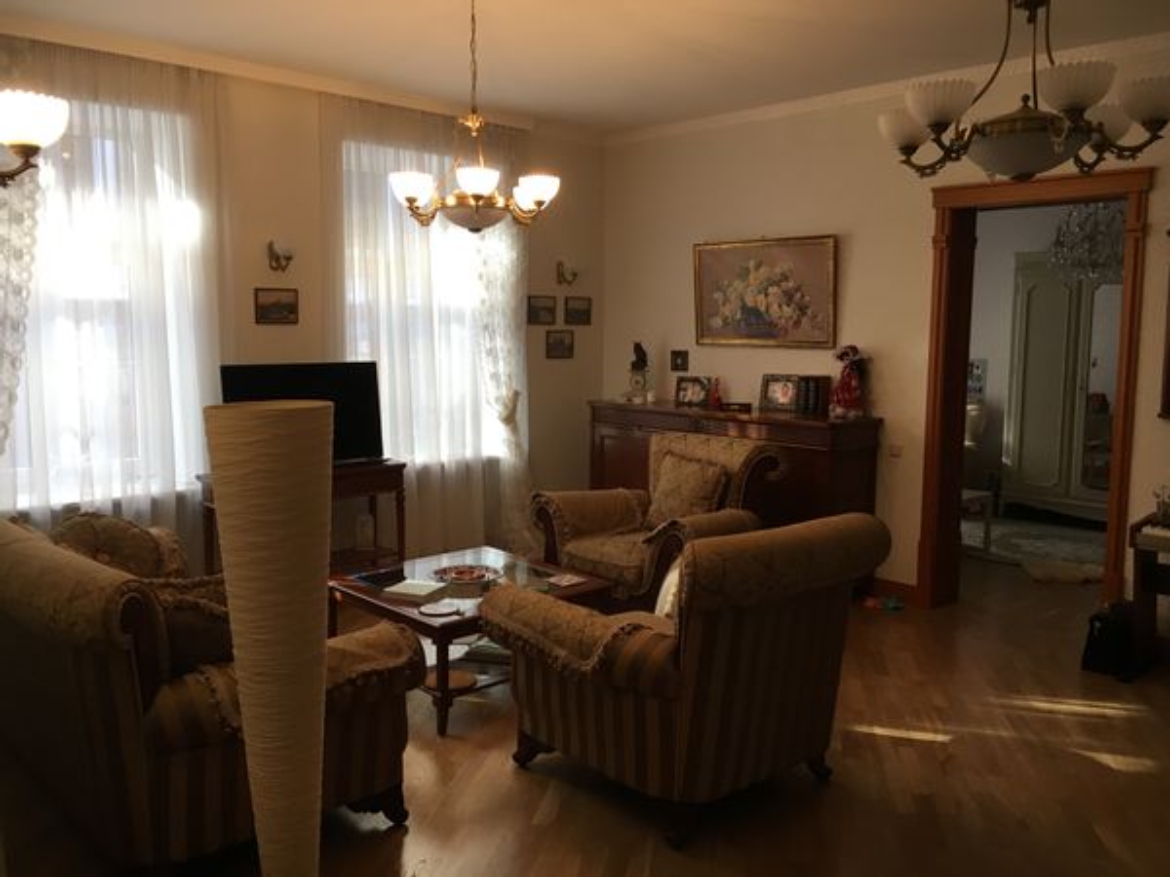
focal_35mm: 29
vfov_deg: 48.2
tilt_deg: -6.7
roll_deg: -0.7
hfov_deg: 61.7
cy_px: 438
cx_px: 585
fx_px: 980
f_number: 2.2
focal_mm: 4.15
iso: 40
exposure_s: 1/33
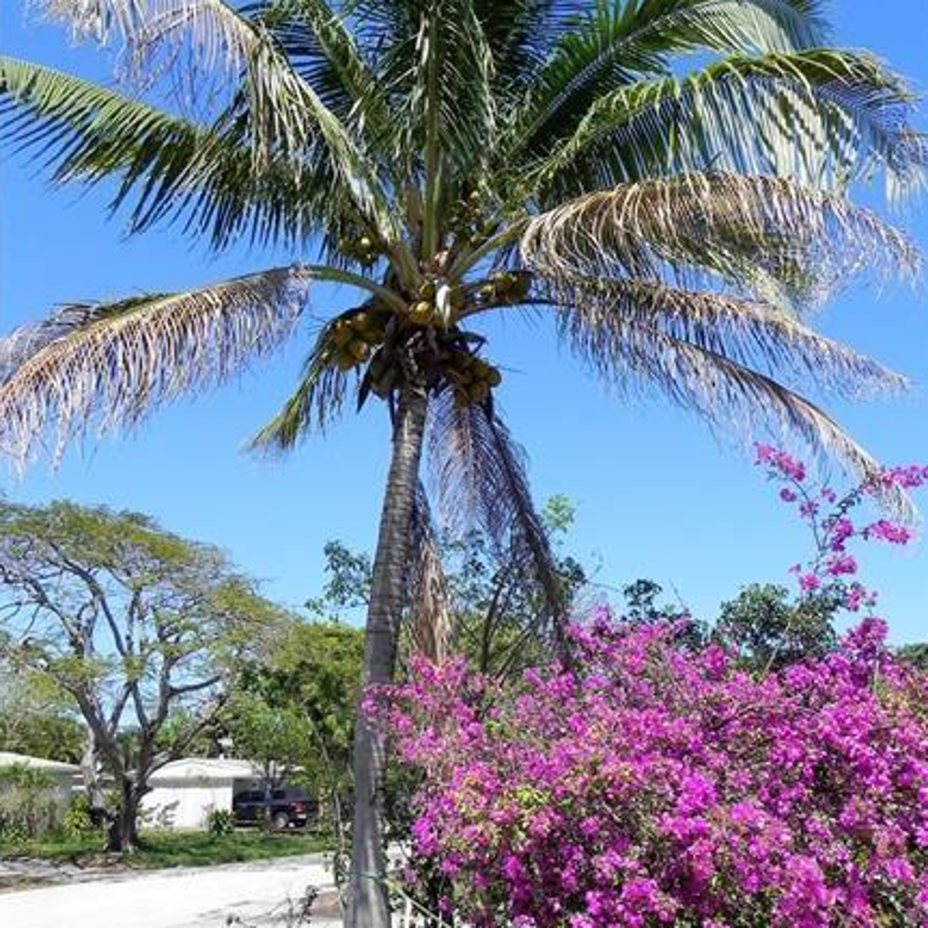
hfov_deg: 51.1
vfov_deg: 51.0
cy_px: 519
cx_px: 478
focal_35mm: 32
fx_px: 971
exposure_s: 1/303
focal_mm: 4.6
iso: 160
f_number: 7.1
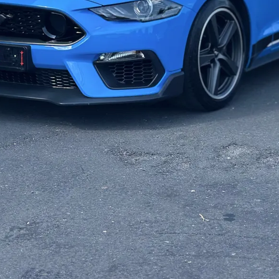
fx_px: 1058
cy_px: -61
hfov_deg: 15.0
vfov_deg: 14.5
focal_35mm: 116
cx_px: 165
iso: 80
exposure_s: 1/2070
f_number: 1.78
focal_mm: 6.86
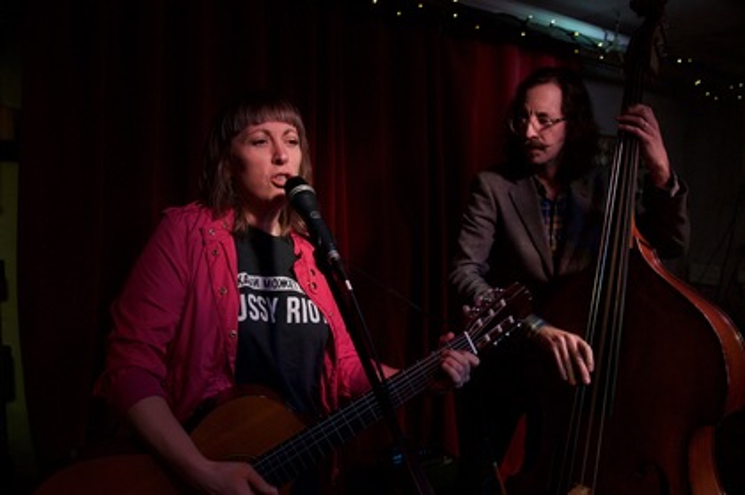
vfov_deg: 50.3
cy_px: 248
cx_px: 372
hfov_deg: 70.5
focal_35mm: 26
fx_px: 527
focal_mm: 17
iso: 800
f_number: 2.8
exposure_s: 1/250
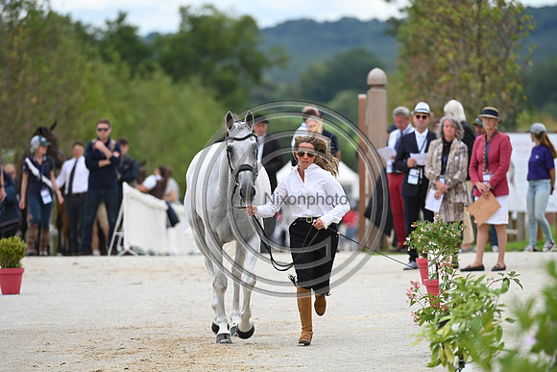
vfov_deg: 3.9
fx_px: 5416
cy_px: 186
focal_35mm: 350
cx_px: 278
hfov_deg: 5.9
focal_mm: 350
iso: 640
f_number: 5.6
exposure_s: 1/1600
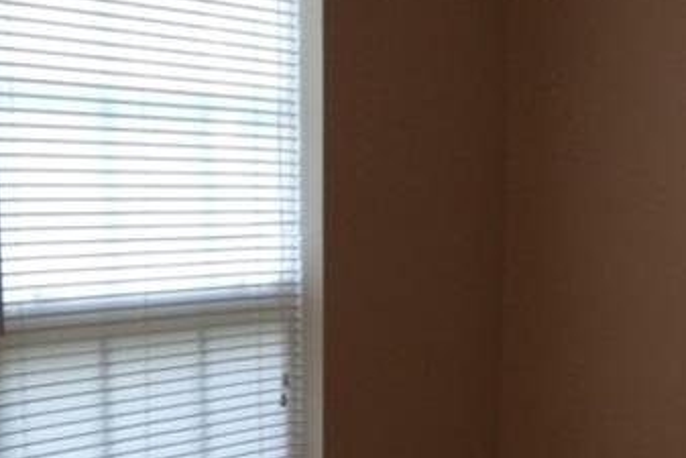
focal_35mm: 101
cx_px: 389
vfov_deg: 13.4
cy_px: 470
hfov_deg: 20.2
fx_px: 1925
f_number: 2.4
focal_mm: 3.3
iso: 32
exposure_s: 1/60
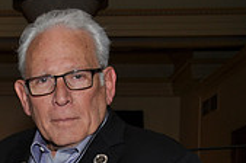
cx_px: -44
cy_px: 261
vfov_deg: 9.8
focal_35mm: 134
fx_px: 914
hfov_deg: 14.9
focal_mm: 26
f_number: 4
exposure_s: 1/60
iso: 200
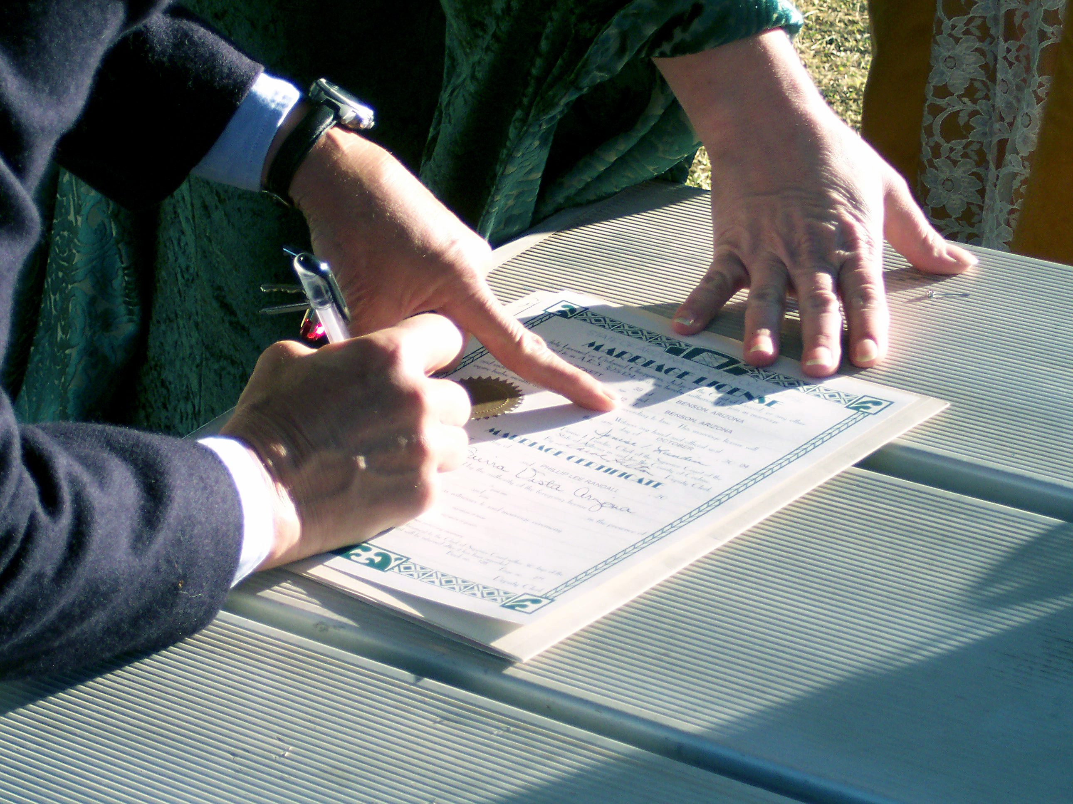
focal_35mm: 101
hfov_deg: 19.5
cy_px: 402
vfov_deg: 14.6
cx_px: 536
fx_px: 3129
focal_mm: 21.3
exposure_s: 1/250
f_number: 4.8
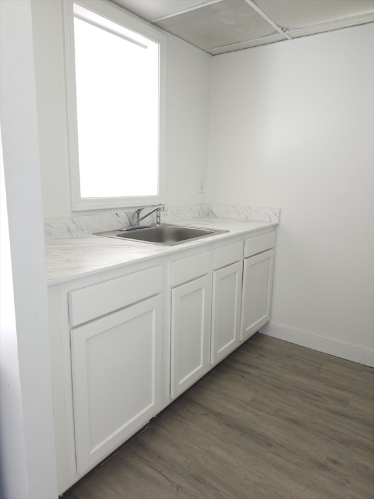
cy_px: 250
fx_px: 331
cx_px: 187
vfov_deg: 73.9
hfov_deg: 58.9
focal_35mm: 23
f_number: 1.8
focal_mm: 5.54
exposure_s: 1/30
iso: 50
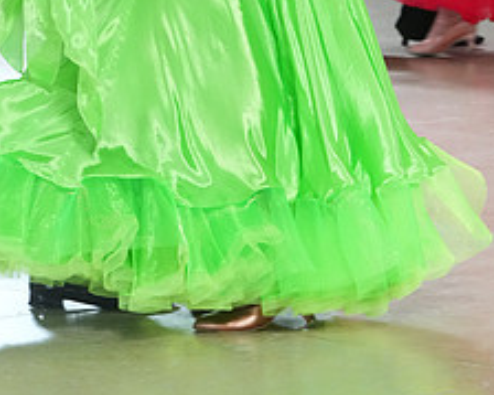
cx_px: 158
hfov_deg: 6.4
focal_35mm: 304
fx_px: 4443
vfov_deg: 5.1
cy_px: -141
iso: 4000
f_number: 7.1
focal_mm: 125
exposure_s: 1/320
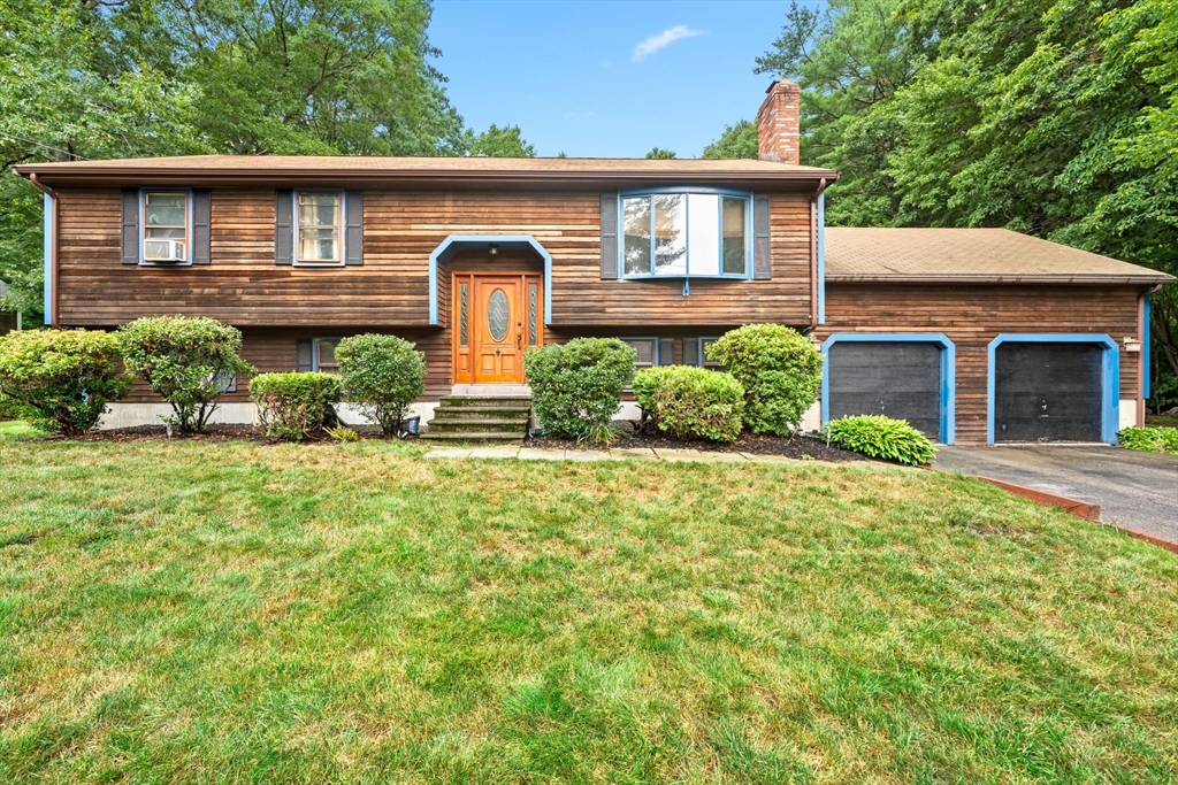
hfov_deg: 104.2
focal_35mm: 14
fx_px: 458
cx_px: 589
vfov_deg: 81.2
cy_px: 392
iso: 100
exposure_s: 1/15
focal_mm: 14
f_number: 7.1
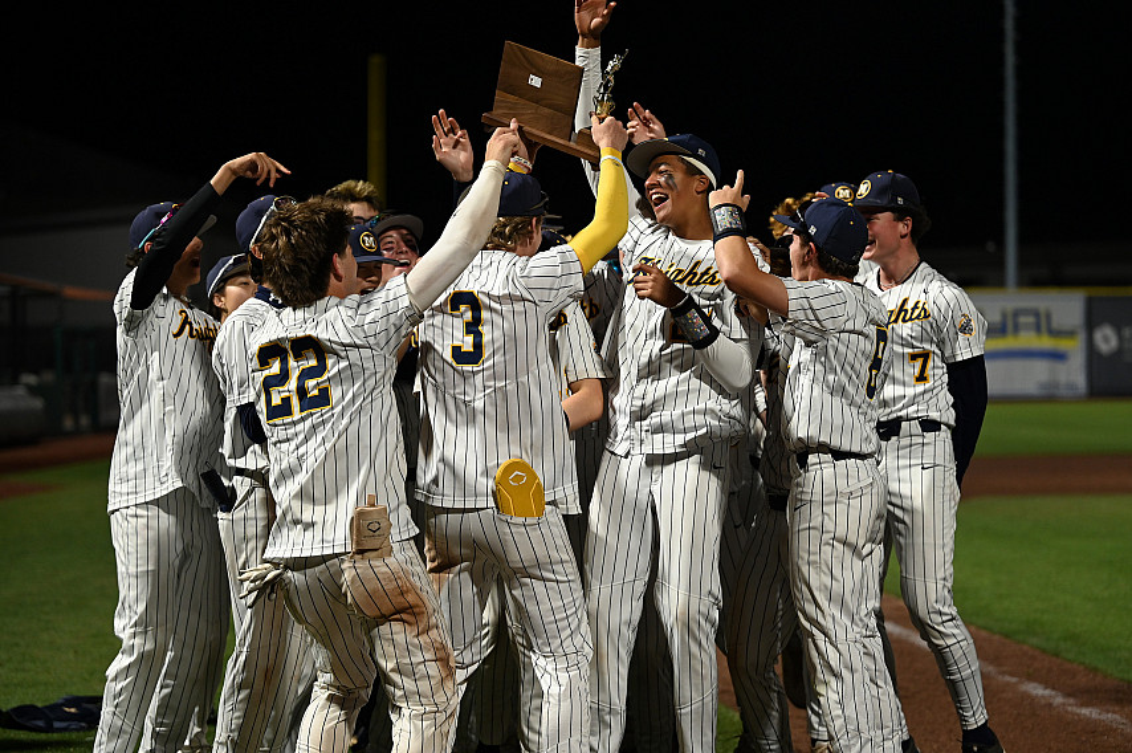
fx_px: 3048
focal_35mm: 97
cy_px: 376
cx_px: 566
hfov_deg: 21.0
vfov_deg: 14.1
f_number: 2.8
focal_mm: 97
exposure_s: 1/1000
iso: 2000
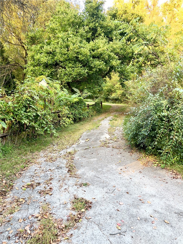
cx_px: 92
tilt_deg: -4.6
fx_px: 183
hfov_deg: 53.1
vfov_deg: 67.3
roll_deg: -0.1
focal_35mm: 26
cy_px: 122
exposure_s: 1/121
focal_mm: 5.7
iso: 100
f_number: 1.5
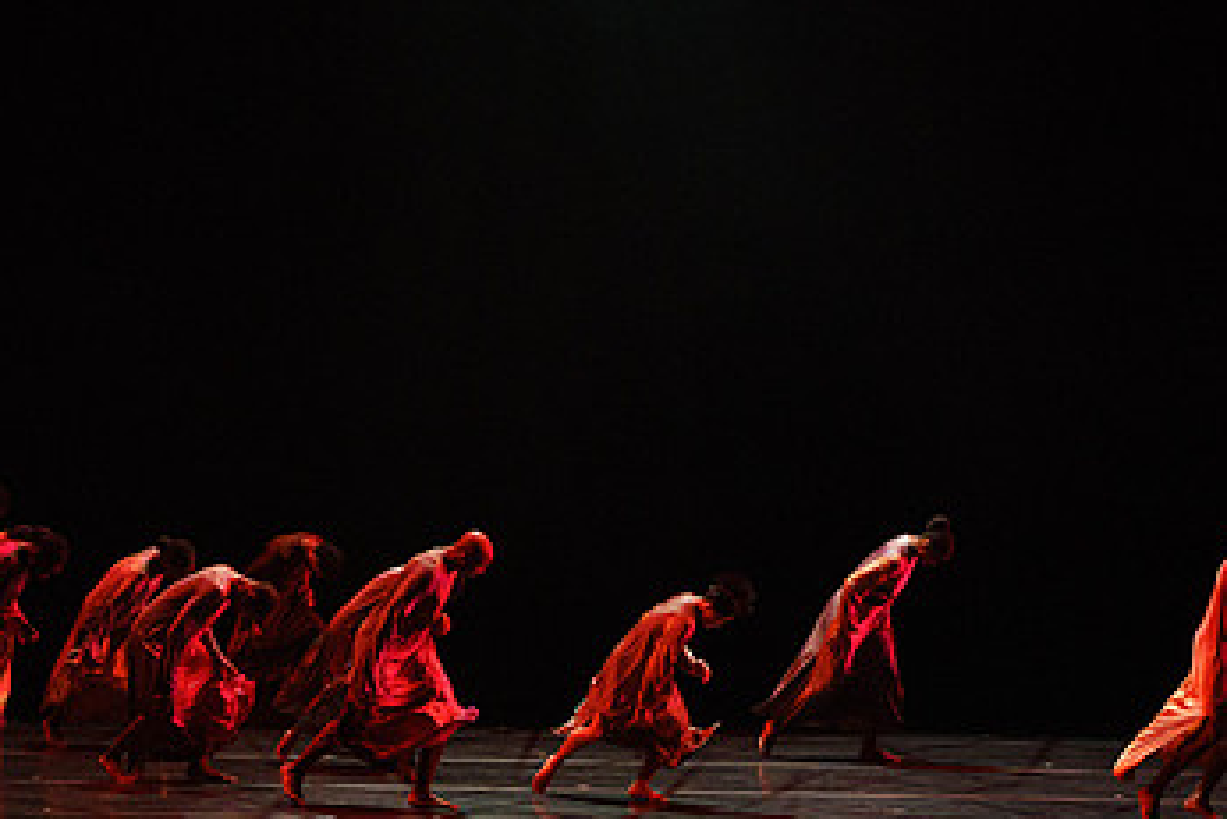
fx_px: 6512
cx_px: 471
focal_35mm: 191
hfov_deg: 10.8
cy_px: 210
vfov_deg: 7.2
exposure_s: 1/250
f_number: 5.6
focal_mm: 100
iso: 6400
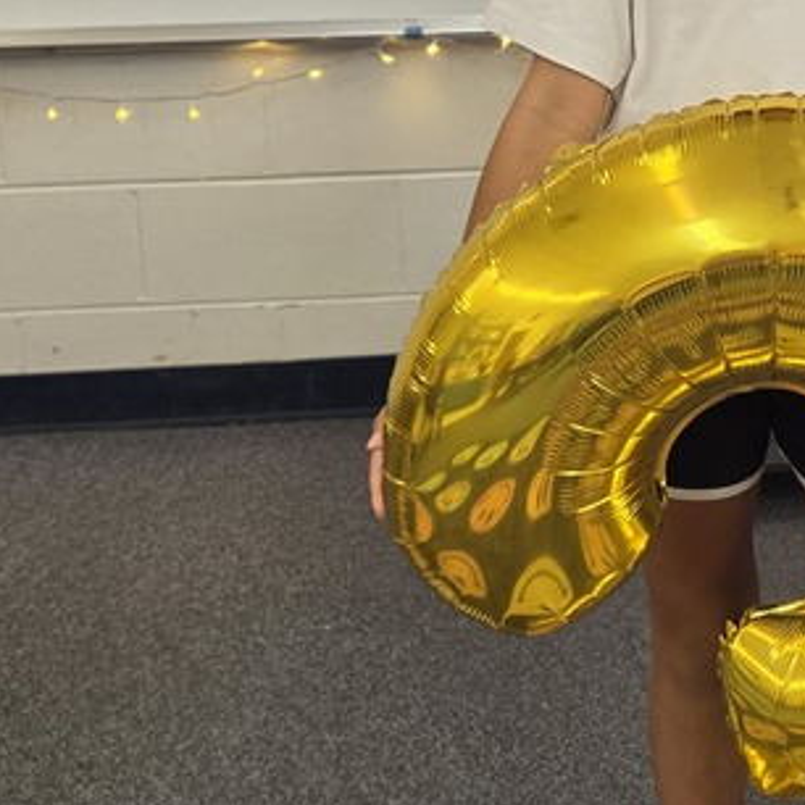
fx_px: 1789
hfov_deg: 23.8
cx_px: 873
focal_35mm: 68
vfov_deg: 24.3
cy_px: 18
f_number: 1.8
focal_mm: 5.4
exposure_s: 1/120
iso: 160
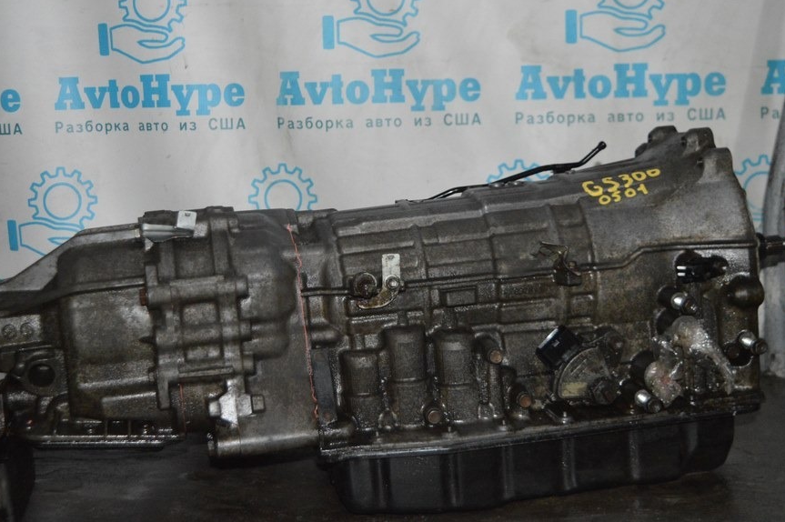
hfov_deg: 38.4
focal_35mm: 52
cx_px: 331
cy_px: 213
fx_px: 1124
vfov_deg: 26.1
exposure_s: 1/60
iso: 3200
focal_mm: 29
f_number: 4.2
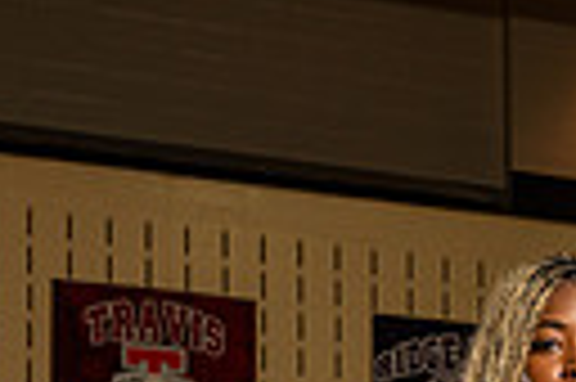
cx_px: 580
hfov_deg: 17.2
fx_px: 1854
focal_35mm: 116
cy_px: 957
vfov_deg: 10.1
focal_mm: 33
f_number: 5.6
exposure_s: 1/250
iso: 500
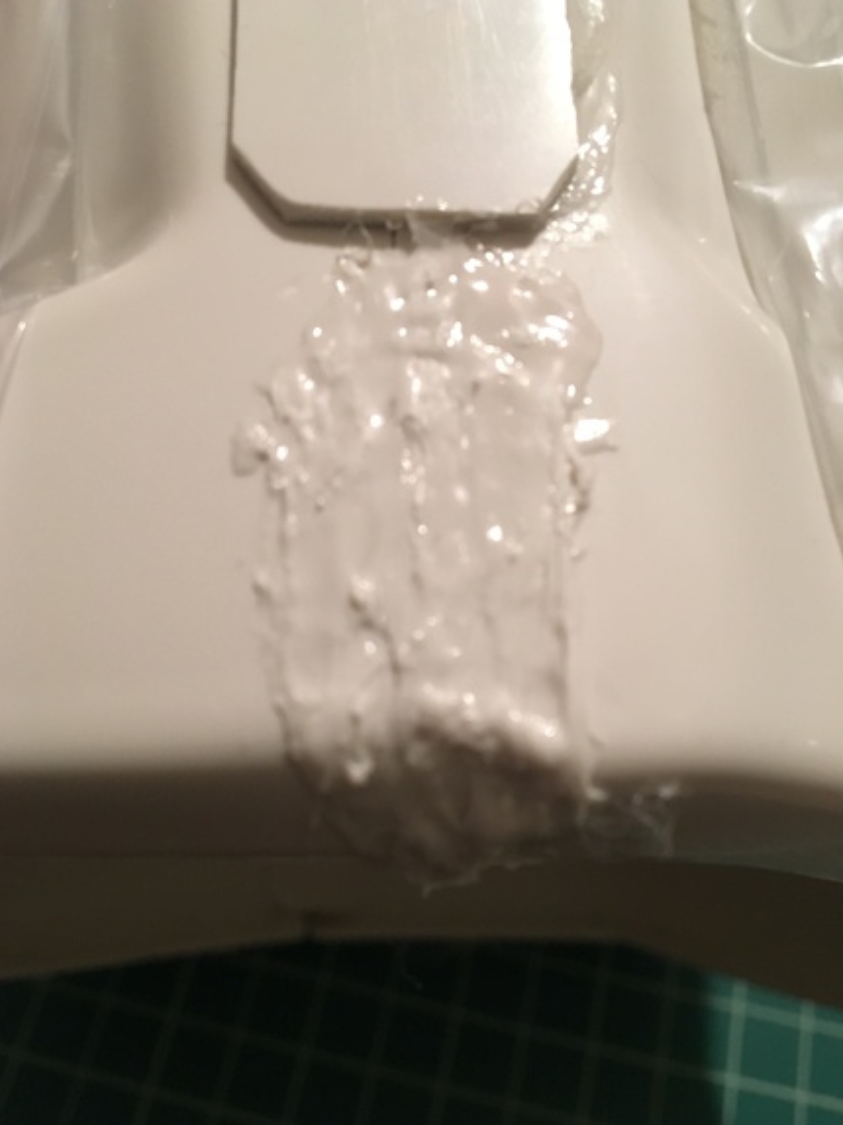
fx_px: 975
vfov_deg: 60.0
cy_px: 559
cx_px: 417
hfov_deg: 46.8
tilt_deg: -62.2
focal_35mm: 30
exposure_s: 1/15
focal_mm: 4.15
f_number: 2.2
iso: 400
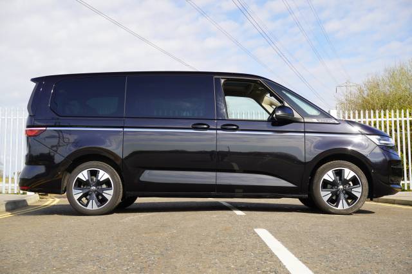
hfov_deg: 38.9
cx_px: 206
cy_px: 137
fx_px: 583
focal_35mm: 51
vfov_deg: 26.5
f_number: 6.7
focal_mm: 34
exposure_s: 1/90
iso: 100
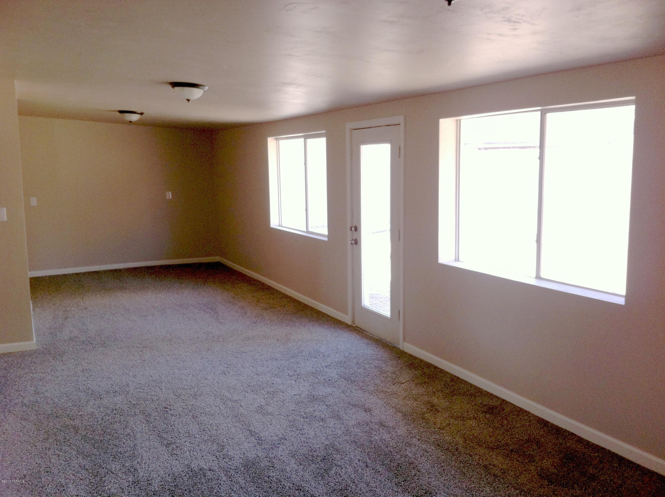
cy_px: 248
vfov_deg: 40.6
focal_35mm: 35
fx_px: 671
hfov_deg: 52.7
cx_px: 332
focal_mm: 3.85
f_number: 2.8
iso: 100
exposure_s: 1/40
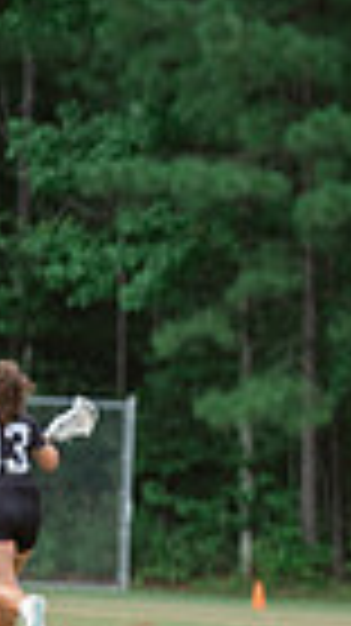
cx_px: 1233
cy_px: 430
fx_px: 12681
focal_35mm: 765
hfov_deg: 1.6
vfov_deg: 2.8
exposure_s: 1/640
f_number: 3.2
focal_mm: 175
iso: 250
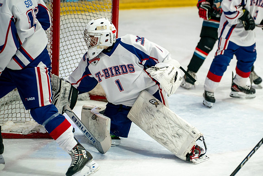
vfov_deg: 6.4
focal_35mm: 215
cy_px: 79
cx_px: 167
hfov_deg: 9.6
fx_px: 1573
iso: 2500
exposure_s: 1/800
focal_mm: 150
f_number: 3.2
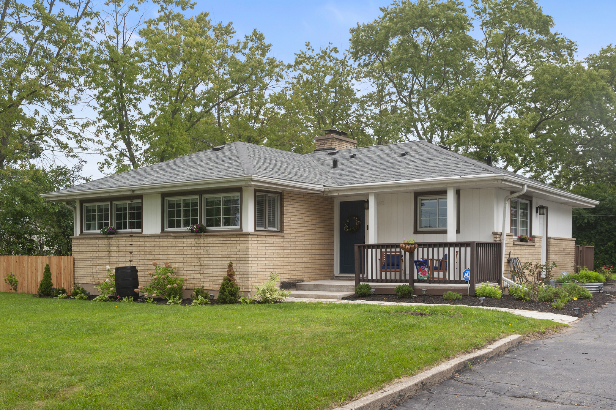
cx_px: 308
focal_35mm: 38
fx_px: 650
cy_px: 205
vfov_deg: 35.0
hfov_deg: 50.7
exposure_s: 1/200
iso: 400
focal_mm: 38
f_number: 8
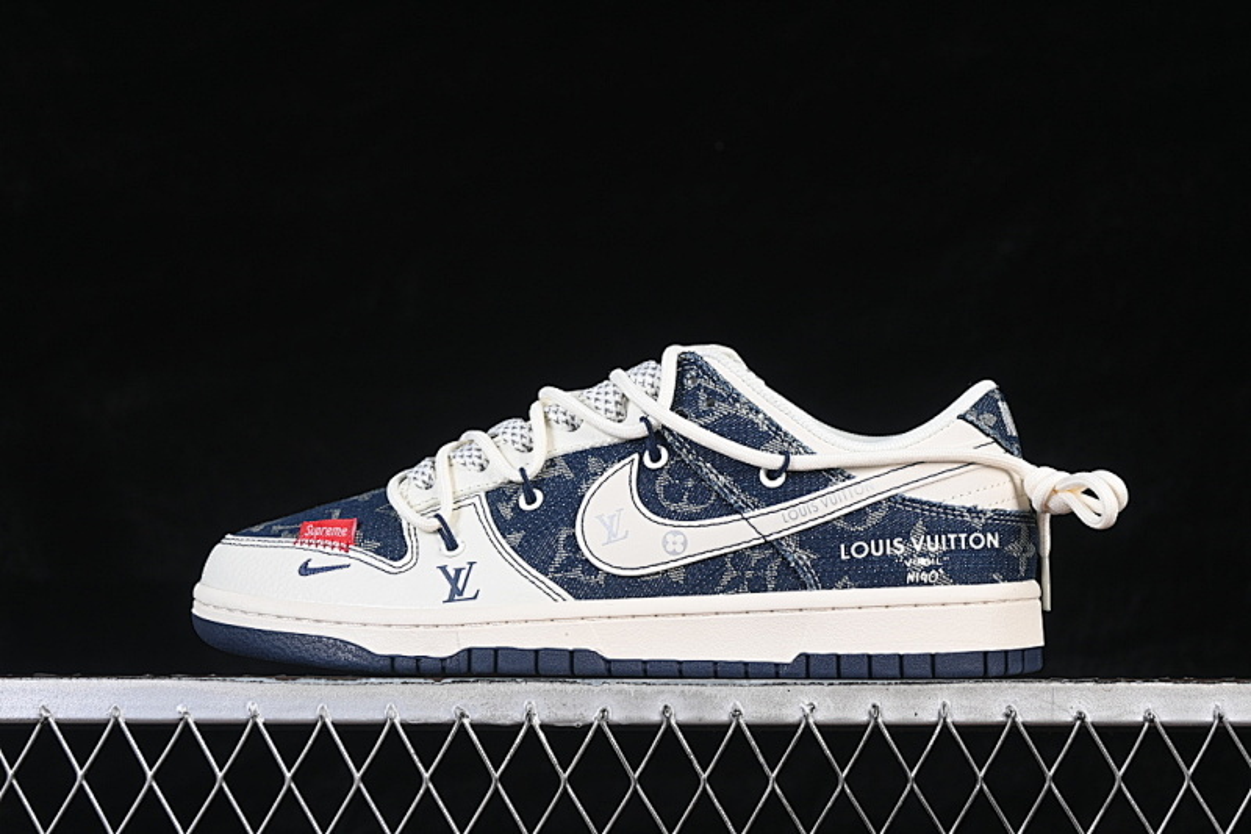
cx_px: 626
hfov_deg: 27.0
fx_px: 2606
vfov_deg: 18.2
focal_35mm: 75
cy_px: 417
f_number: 7.1
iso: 160
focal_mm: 50
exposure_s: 1/80
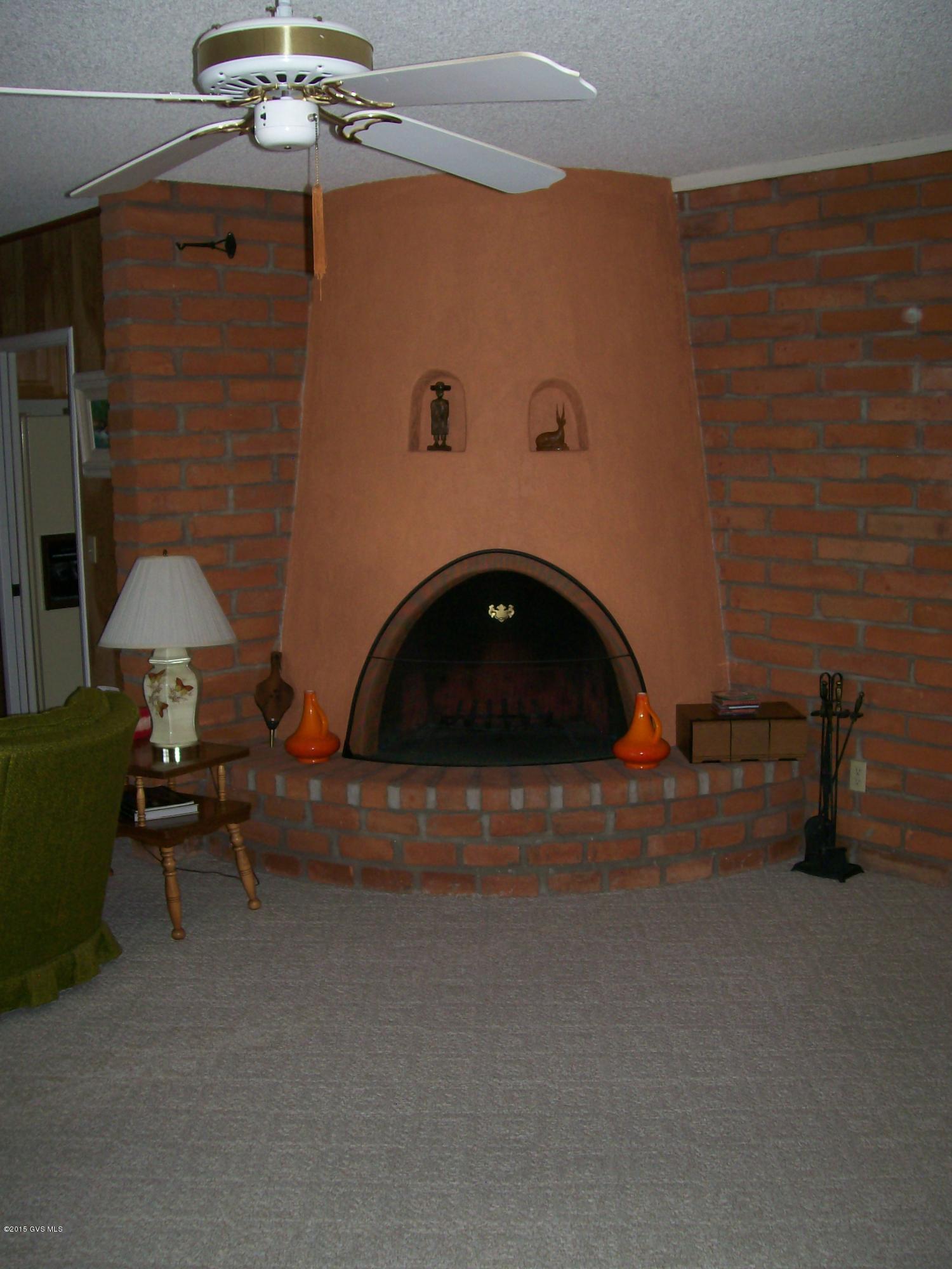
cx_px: 476
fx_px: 1320
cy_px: 634
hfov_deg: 39.7
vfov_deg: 51.4
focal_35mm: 36
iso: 80
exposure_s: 1/64
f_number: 2.7
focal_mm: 6
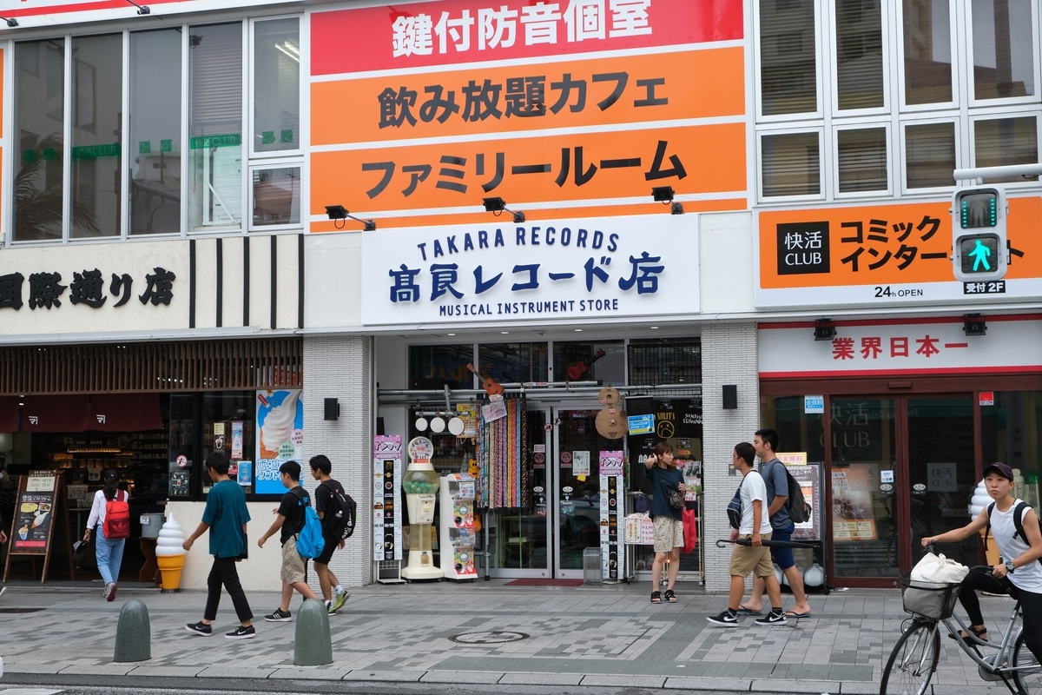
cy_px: 348
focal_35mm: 43
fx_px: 1245
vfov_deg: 31.2
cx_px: 521
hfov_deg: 45.4
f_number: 5.6
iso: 160
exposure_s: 1/170
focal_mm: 28.9
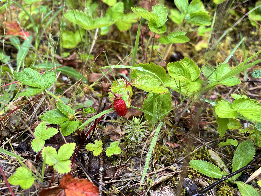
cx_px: 130
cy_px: 98
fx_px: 196
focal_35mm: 26
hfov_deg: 67.3
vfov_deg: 53.1
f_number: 1.6
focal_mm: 5.1
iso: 50
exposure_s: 1/437
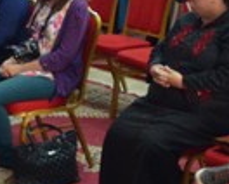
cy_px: 42
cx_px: 271
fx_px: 1201
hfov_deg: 10.7
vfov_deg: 8.7
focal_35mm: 177
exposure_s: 1/25
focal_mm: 26
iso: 1600
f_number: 4
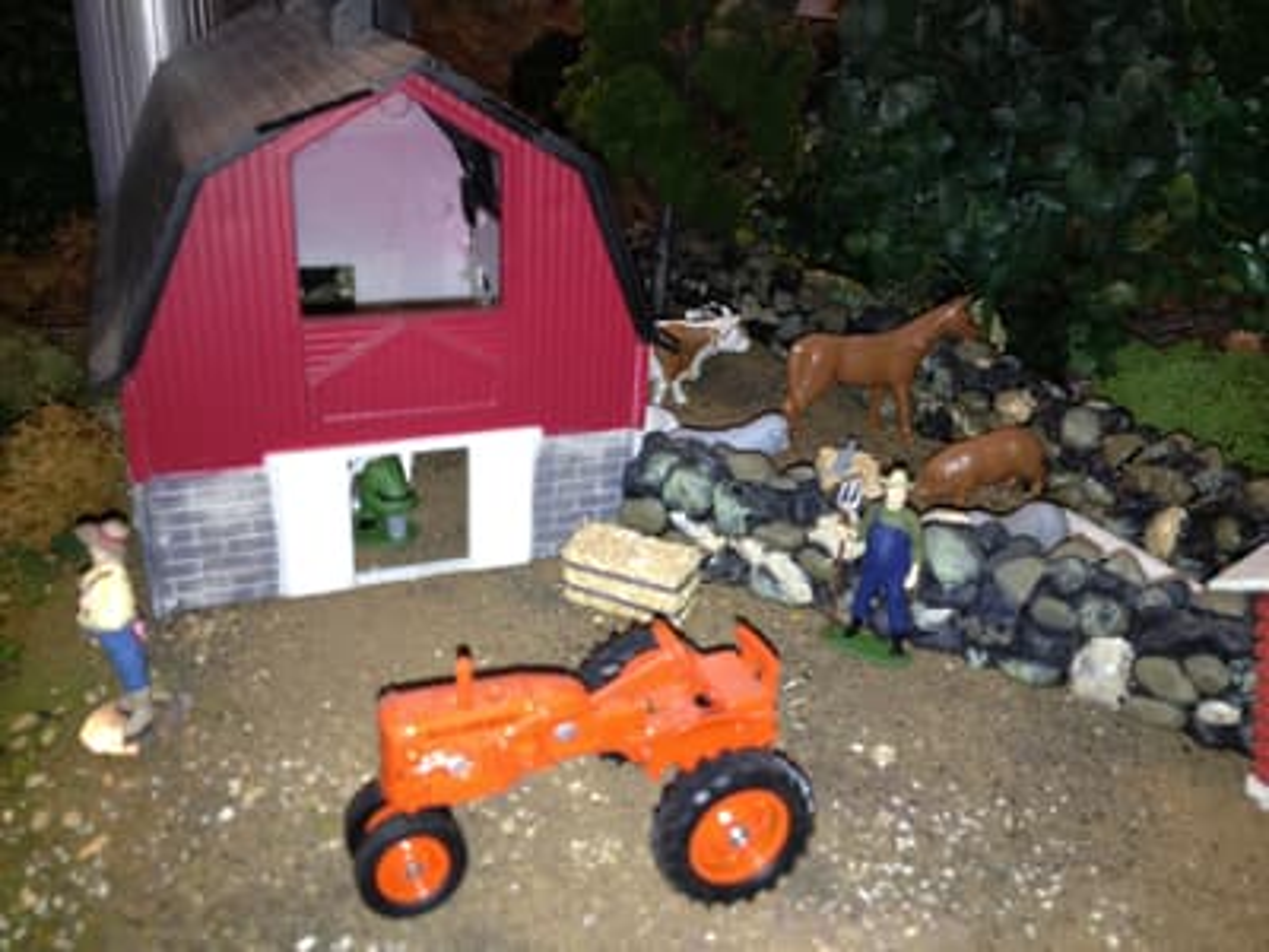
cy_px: 476
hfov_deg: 52.6
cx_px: 634
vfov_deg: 40.7
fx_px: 1283
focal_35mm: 35
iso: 50
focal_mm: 4.28
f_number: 2.4
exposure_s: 1/24
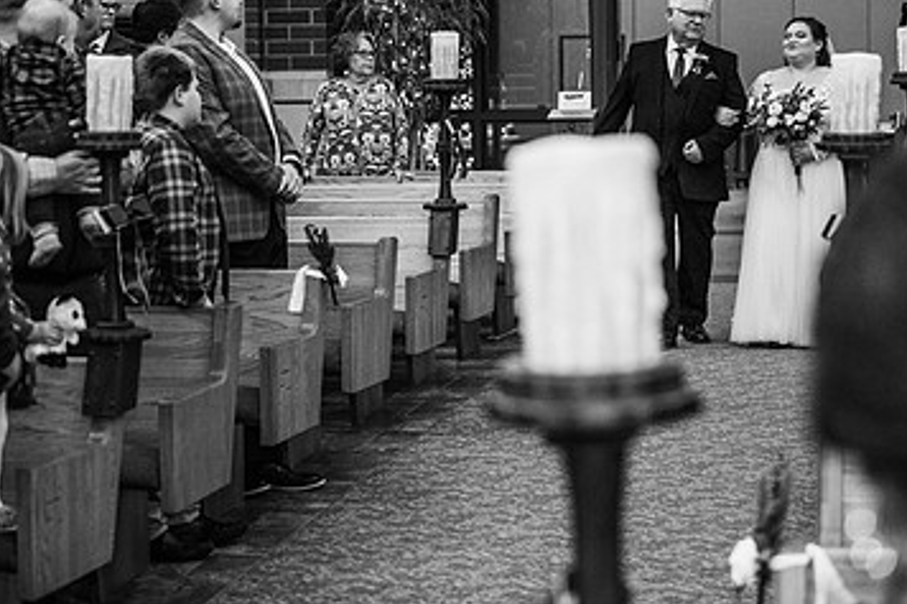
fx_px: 2216
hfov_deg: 23.1
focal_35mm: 88
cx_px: 540
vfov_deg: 15.5
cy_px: 208
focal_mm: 54
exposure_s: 1/200
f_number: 2.8
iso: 2000
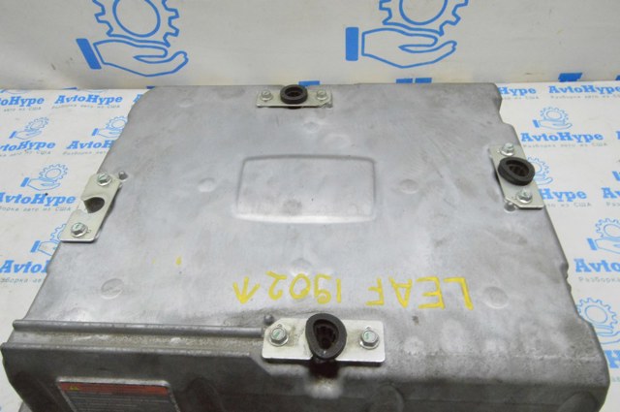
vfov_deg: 47.8
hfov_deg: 67.4
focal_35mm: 27
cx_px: 310
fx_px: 464
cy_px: 206
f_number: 20
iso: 6400
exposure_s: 1/20
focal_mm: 18
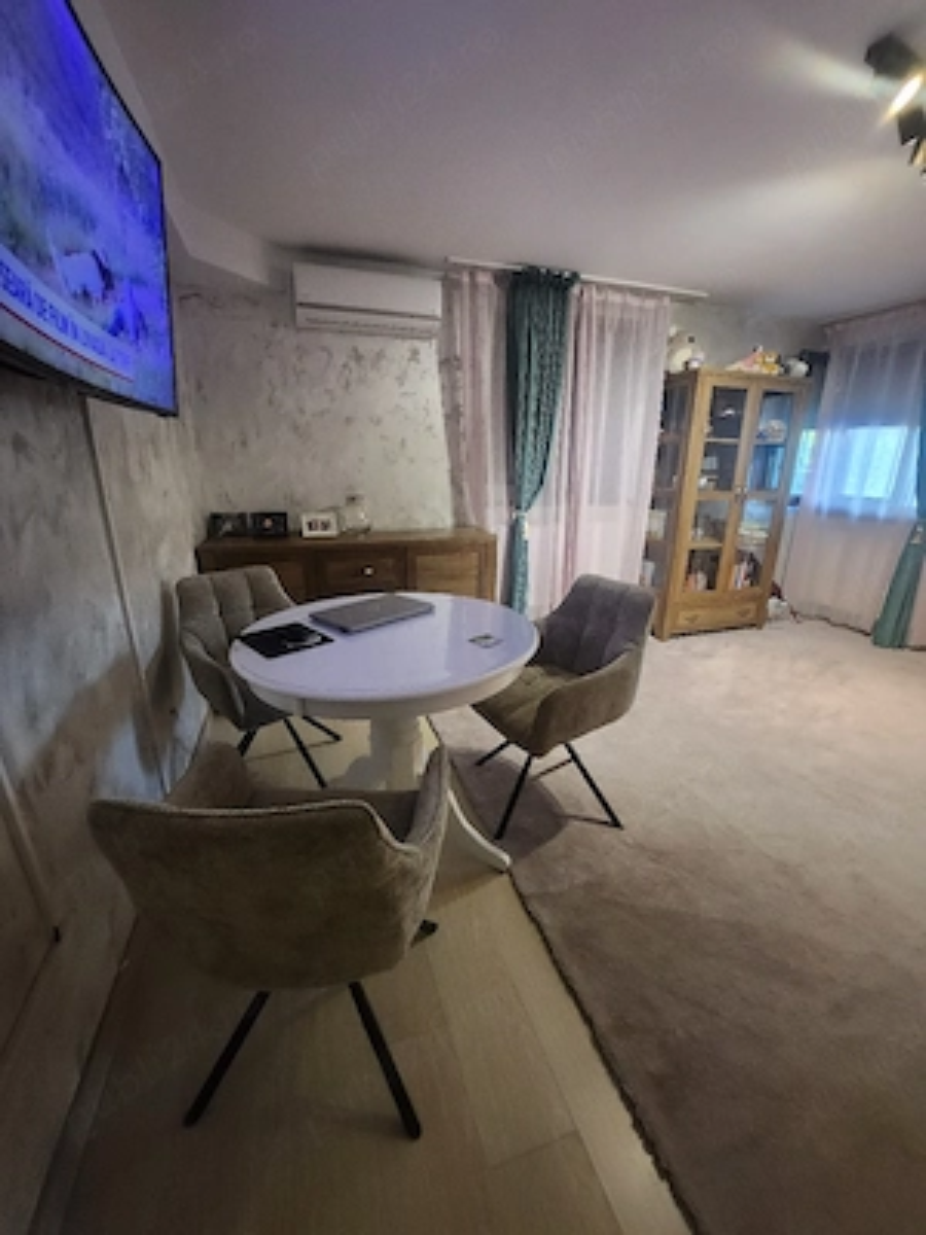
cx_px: 463
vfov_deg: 106.2
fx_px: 464
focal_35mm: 13
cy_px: 618
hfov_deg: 89.9
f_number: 2.2
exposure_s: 1/25.1
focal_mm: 1.7
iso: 640
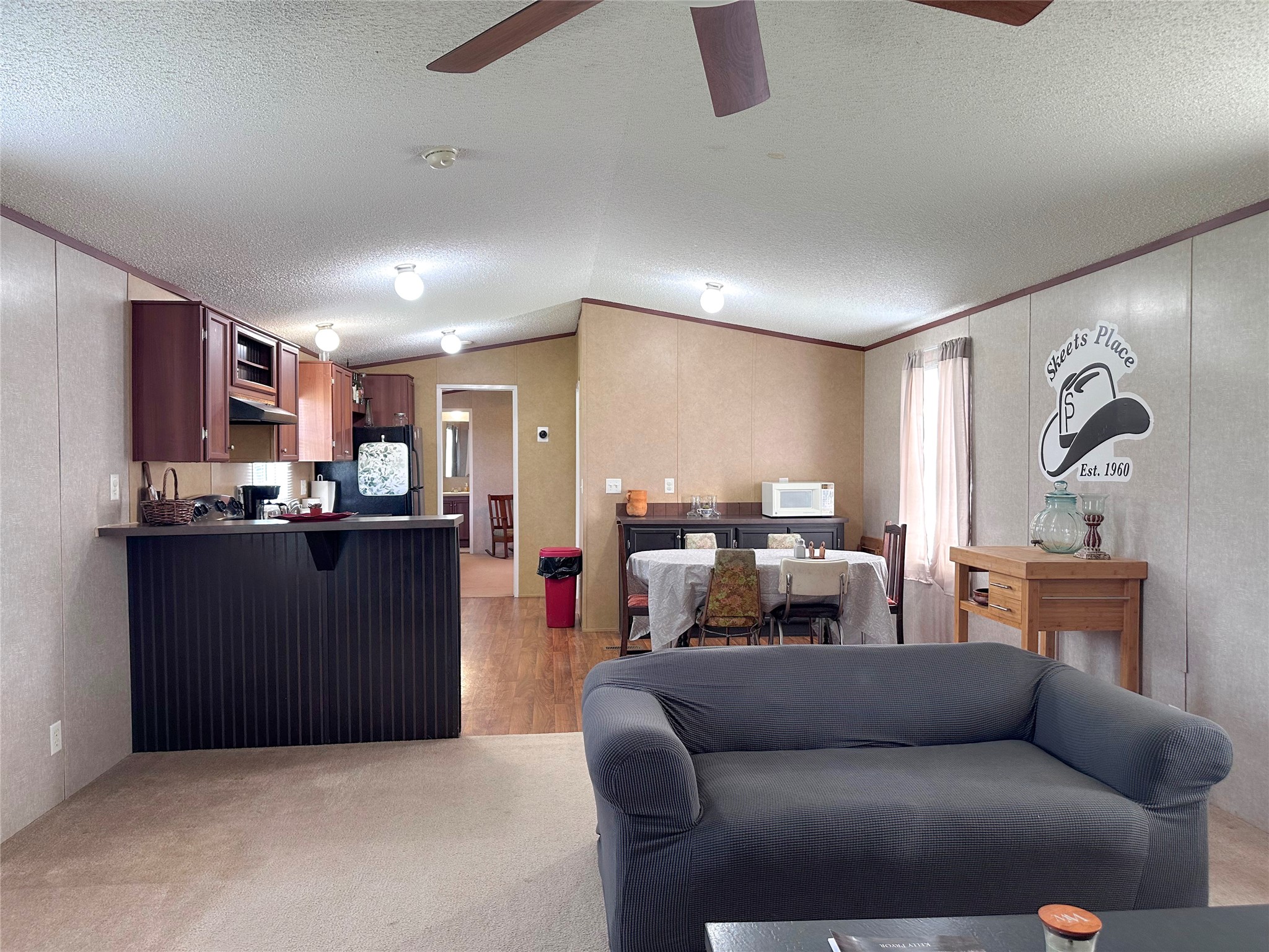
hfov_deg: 71.6
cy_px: 476
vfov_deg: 56.8
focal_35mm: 24
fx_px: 880
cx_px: 634
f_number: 1.78
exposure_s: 1/60
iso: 125
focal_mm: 6.86
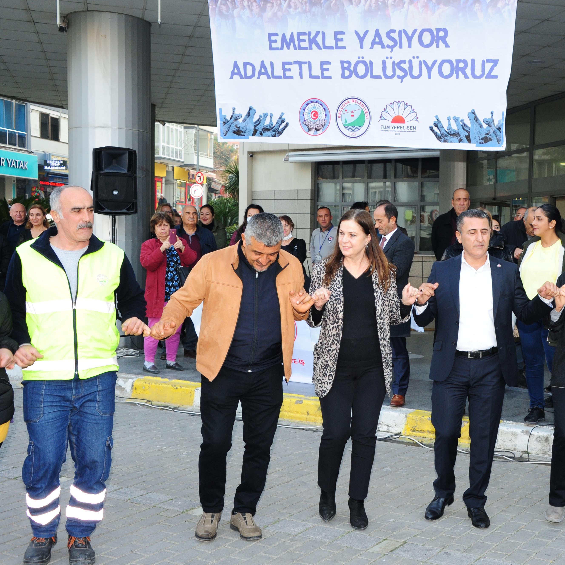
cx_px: 388
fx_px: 905
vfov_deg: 34.7
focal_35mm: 49
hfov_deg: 34.3
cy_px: 299
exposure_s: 1/160
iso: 1250
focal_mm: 36
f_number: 8
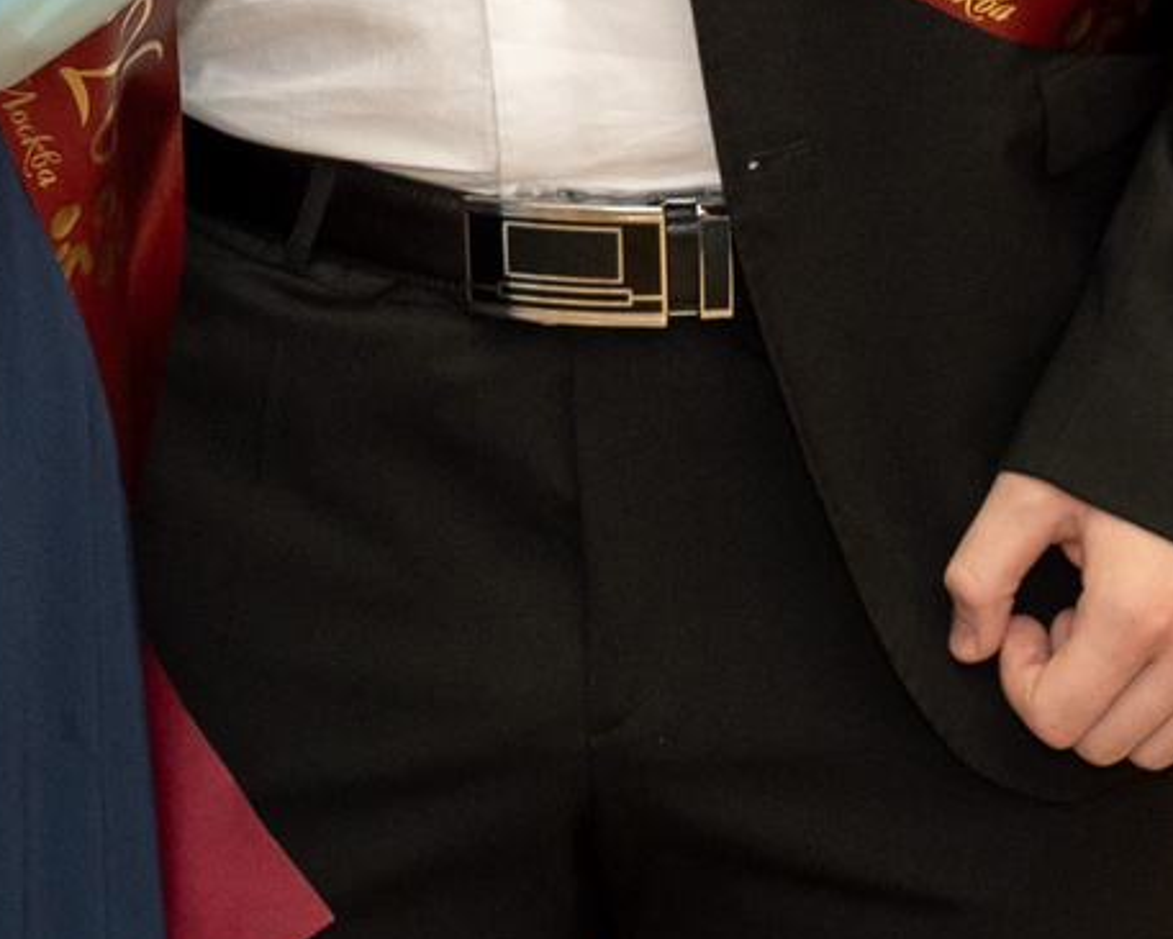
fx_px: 8544
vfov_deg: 6.2
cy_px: -700
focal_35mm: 246
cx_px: -361
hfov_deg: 7.8
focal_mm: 45
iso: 800
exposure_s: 1/200
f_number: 2.8
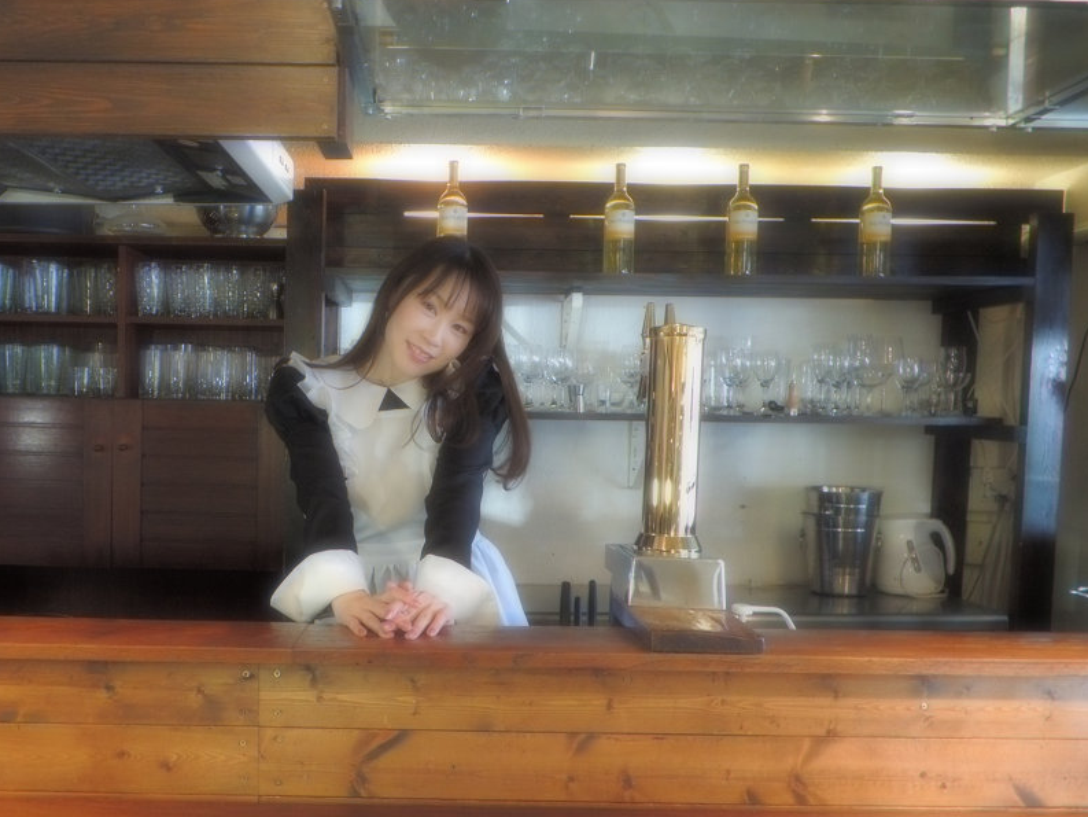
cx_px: 424
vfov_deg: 45.4
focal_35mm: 31
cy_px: 454
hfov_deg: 57.8
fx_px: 974
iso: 400
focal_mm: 4.3
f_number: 2.8
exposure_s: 1/15
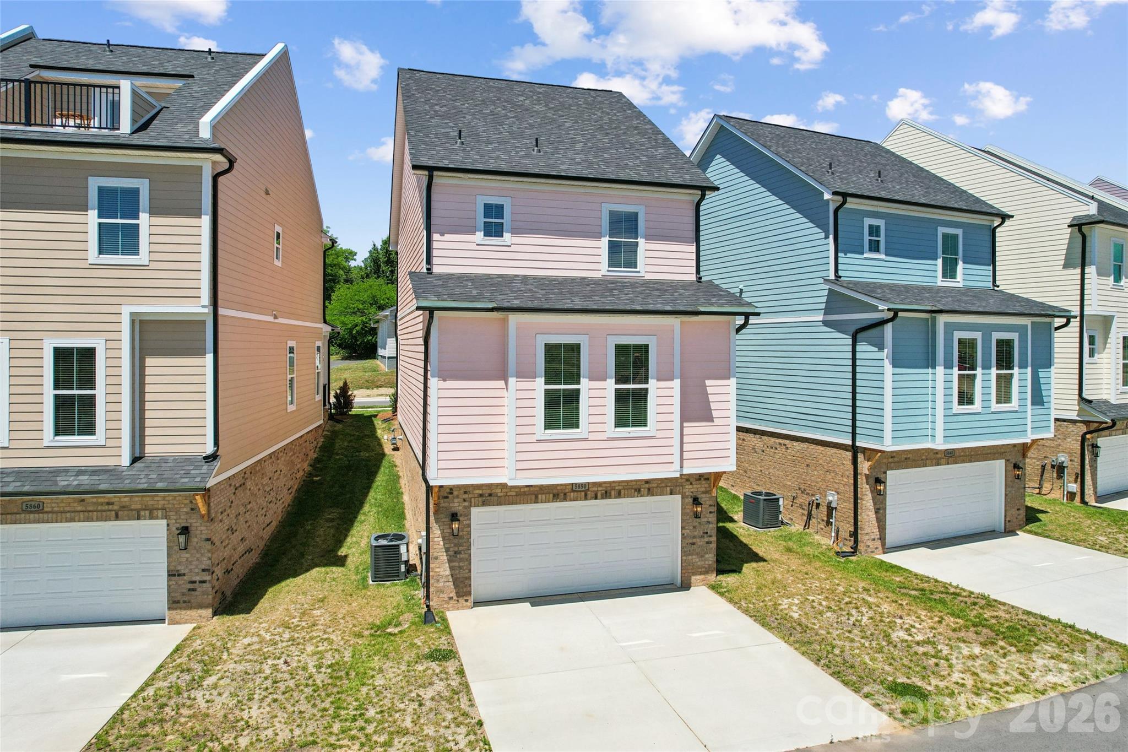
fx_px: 689
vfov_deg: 57.2
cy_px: 376
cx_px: 564
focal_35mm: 22
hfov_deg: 78.6
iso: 140
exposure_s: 1/500
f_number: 2.8
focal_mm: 8.4
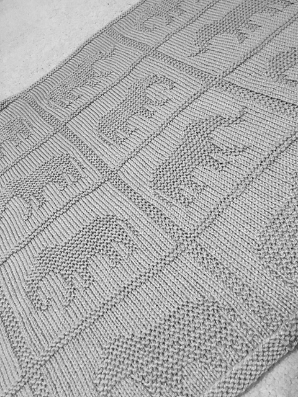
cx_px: 149
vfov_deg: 61.7
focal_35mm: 29
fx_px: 333
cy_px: 198
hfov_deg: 48.2
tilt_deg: -51.8
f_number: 2.2
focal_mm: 4.15
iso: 320
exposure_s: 1/17
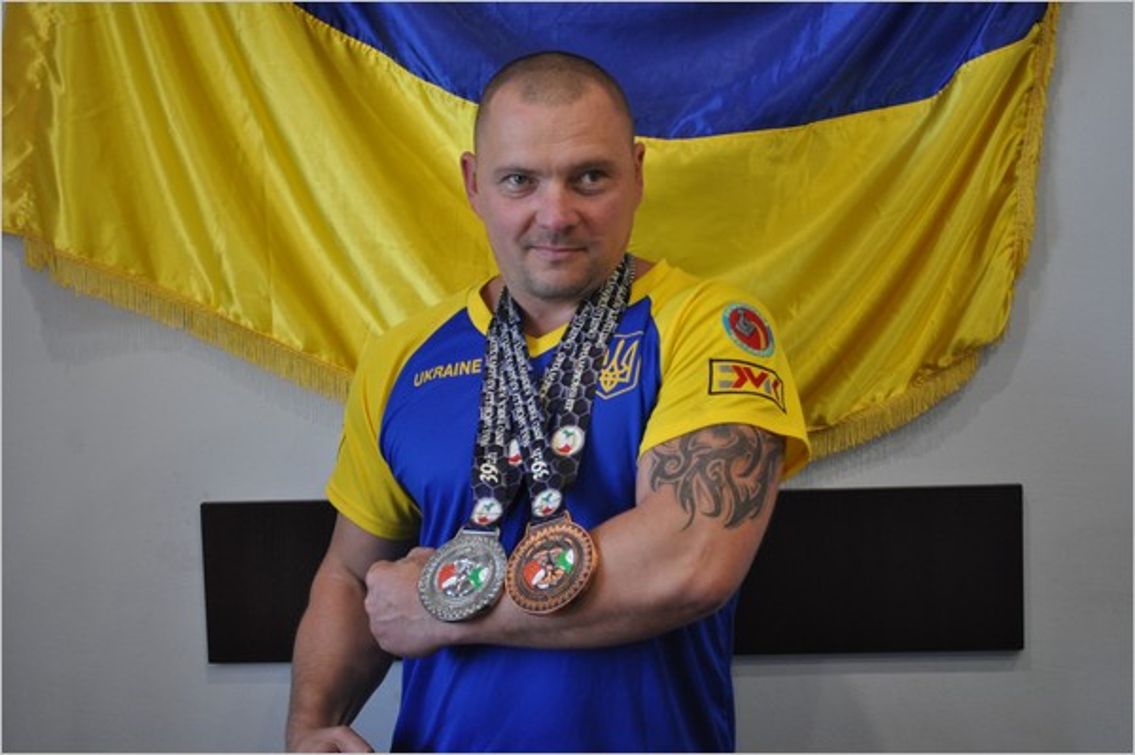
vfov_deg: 20.6
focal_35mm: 66
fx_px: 2079
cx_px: 568
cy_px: 378
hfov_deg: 30.5
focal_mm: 44
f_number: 5.3
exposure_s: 1/60
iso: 800
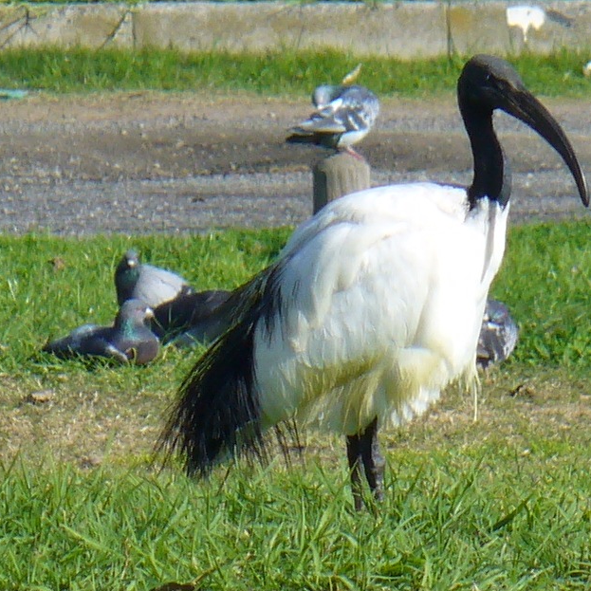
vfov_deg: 6.7
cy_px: 296
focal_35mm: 263
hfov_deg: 6.7
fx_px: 5080
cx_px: 393
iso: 80
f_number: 4.5
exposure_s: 1/500
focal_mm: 36.6
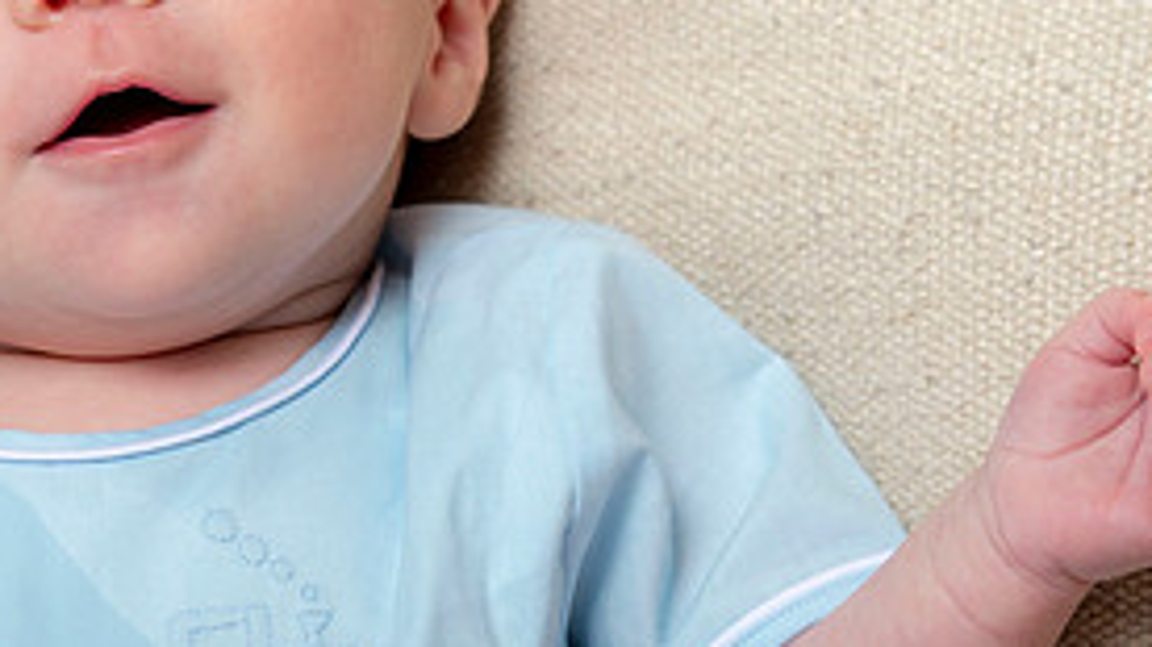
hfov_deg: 5.4
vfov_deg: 3.0
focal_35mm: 401
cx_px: 351
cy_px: 346
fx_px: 12244
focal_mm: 160
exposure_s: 1/200
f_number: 5.6
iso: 250
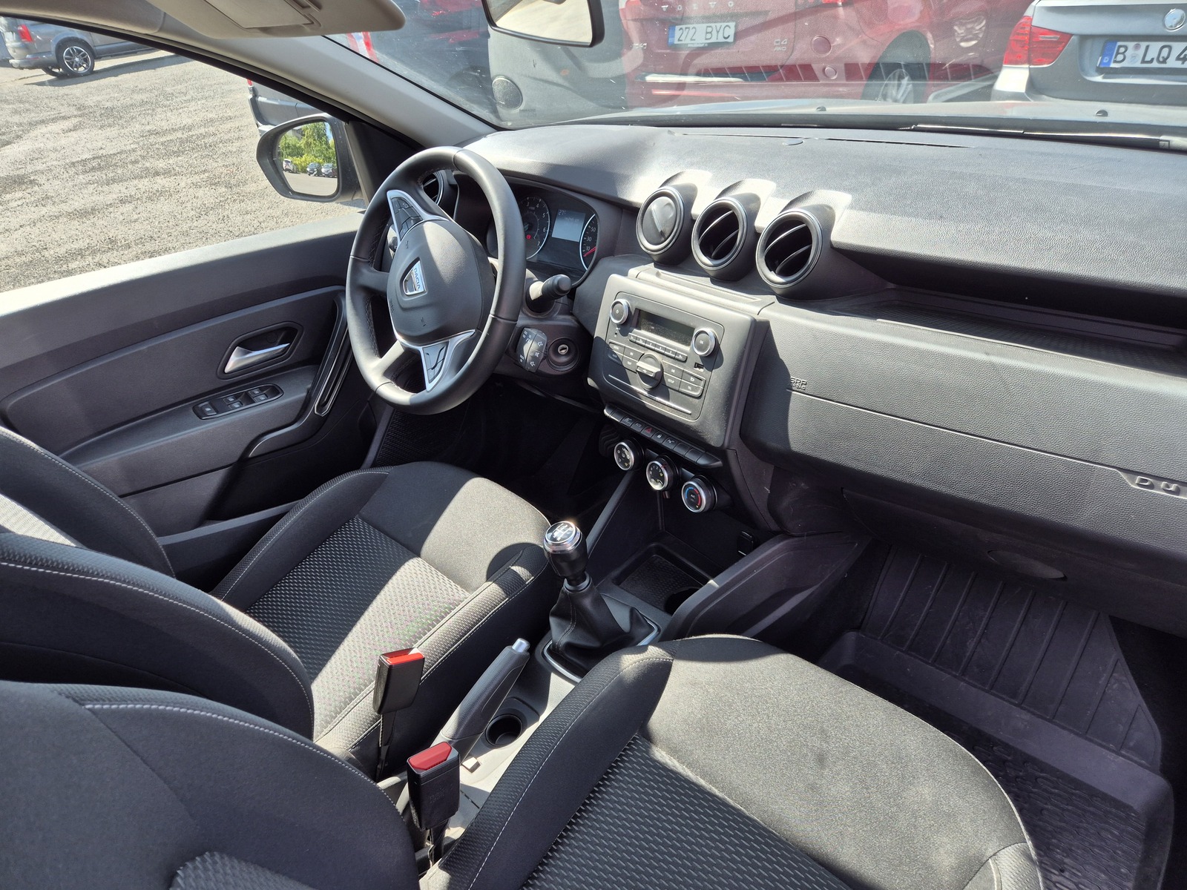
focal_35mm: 23
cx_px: 594
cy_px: 445
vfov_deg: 58.9
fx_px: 789
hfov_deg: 73.9
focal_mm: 5.4
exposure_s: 1/367
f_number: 1.8
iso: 25
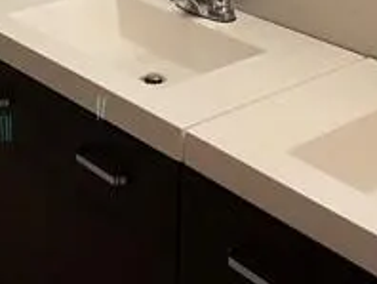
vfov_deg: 15.8
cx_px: 152
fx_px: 916
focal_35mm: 84
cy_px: -170
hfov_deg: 23.2
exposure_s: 1/60
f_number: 1.6
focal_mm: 4.2
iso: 125
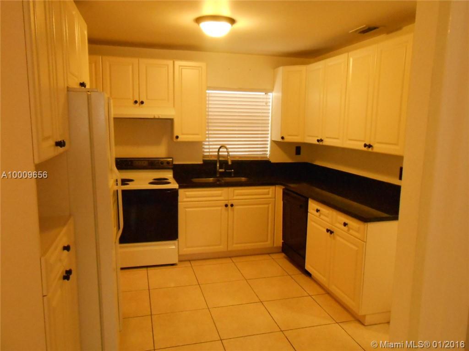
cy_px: 176
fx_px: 352
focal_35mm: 26
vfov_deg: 53.1
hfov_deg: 67.3
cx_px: 234
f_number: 3.5
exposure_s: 1/25
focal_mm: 4.6
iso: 800
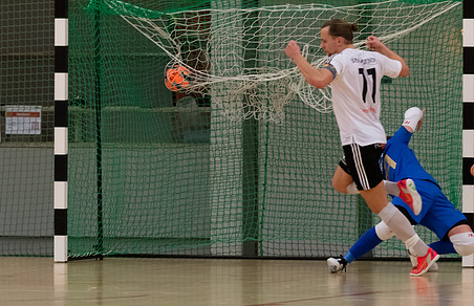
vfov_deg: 3.0
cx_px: 321
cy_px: 250
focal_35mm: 445
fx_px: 5803
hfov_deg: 4.7
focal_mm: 160
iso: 720
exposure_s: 1/800
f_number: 2.8
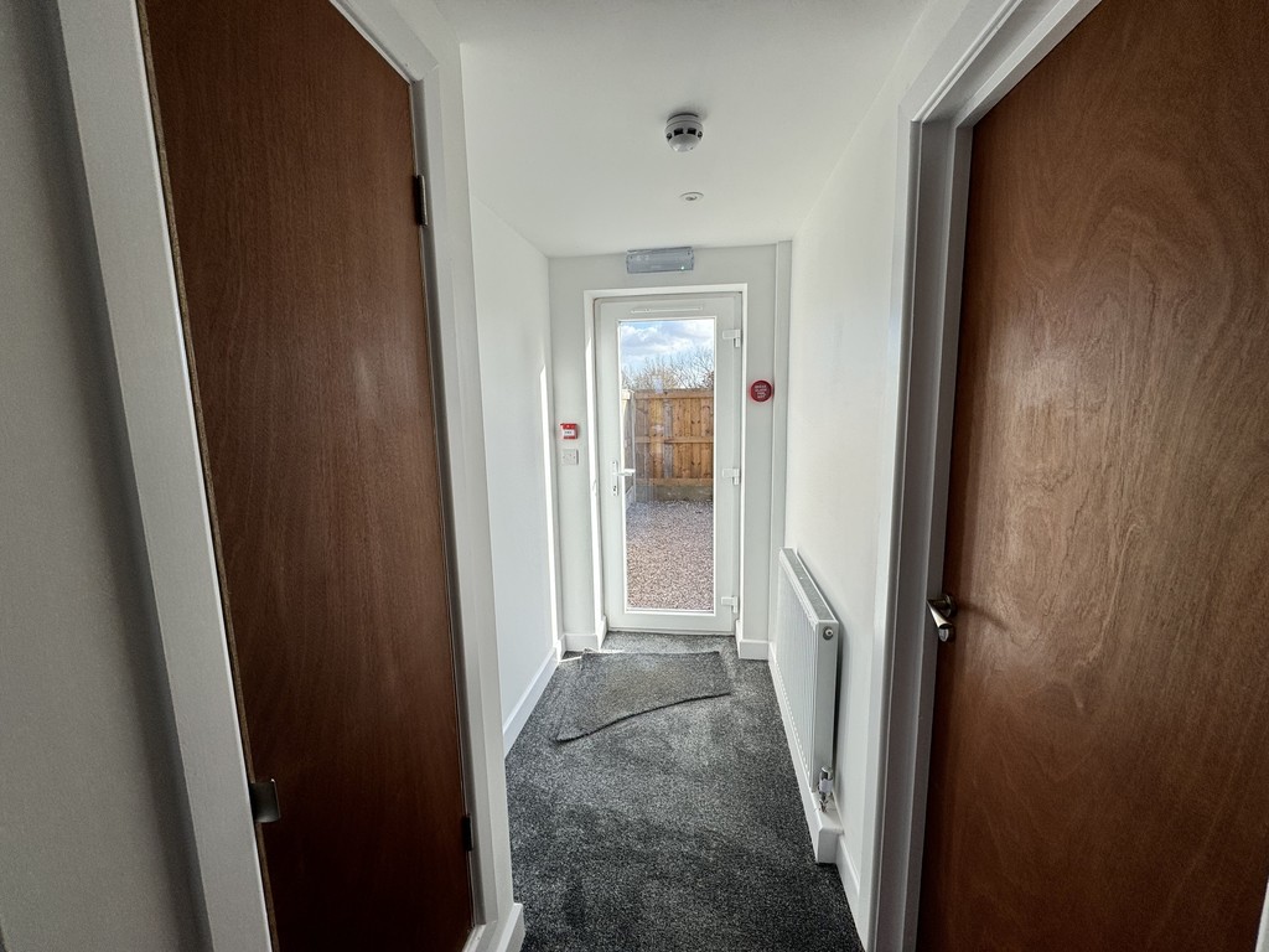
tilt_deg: -3.4
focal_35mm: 14
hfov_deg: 102.1
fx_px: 513
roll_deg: +0.9
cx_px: 634
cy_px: 476
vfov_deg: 85.7
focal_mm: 2.22
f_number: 2.2
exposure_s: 1/407
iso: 40
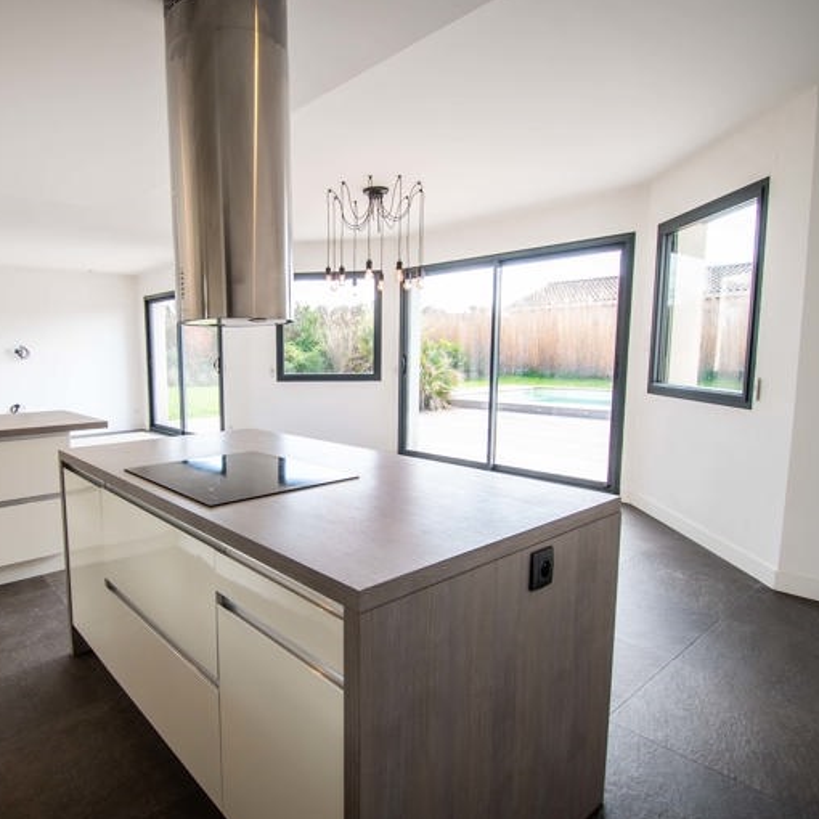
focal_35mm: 20
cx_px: 297
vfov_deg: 74.8
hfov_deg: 73.3
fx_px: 535
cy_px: 420
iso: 250
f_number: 4.5
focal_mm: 10
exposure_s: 1/100
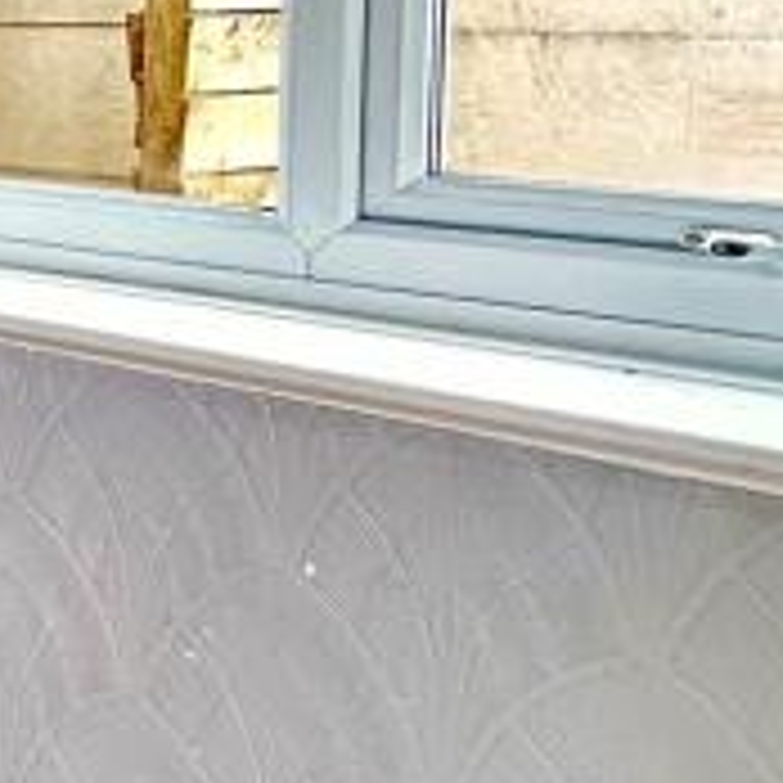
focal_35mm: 73
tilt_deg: -3.9
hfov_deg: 16.2
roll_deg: +1.6
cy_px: 117
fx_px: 1868
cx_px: -909
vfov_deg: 23.2
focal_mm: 2.22
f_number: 2.2
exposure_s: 1/83
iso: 320
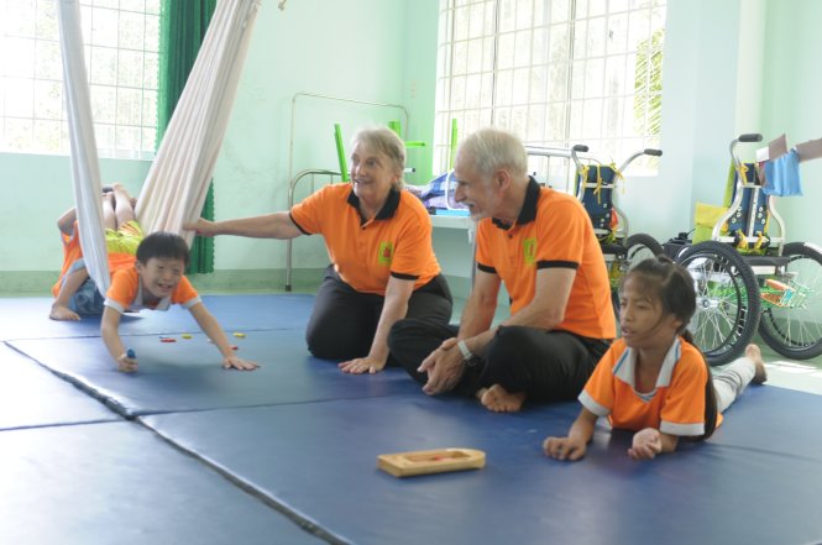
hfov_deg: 19.5
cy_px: 272
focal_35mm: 105
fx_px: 2393
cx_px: 411
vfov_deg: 13.0
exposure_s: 1/50
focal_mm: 70
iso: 250
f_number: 3.2
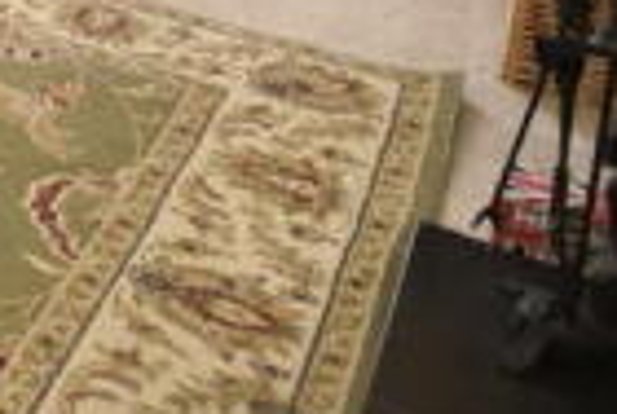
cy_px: -434
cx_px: -676
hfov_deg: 17.7
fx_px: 1202
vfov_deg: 15.4
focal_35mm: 70
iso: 450
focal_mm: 10
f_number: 5.6
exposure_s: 1/125
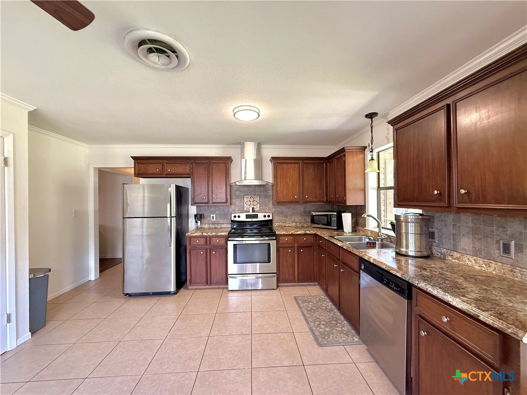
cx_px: 264
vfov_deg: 85.7
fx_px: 213
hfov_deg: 102.1
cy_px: 198
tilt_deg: +0.9
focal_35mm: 14
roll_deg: -0.1
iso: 250
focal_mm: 2.22
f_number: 2.2
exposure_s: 1/60
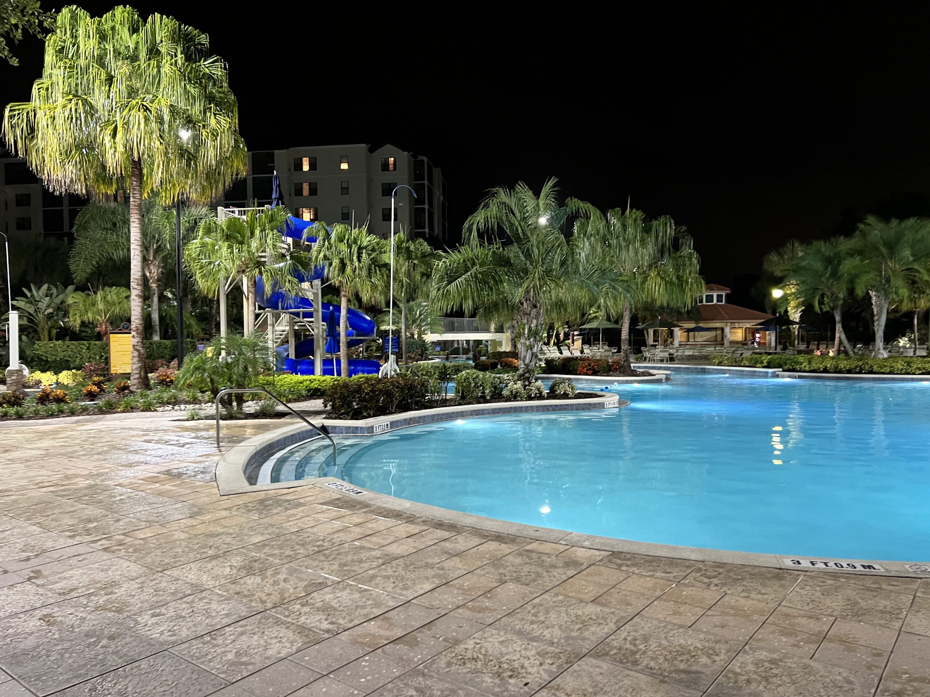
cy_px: 348
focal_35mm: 26
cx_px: 465
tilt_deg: -0.1
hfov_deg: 67.3
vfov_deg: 53.1
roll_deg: +0.7
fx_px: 699
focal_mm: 5.7
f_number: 1.5
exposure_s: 1/40
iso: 500
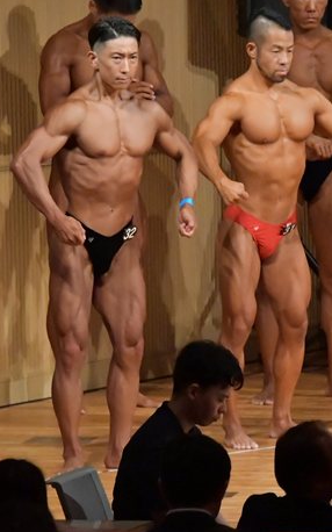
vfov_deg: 4.8
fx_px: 6374
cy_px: 242
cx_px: 264
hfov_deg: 3.0
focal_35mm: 440
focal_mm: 170
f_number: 5.6
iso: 11400
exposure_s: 1/400
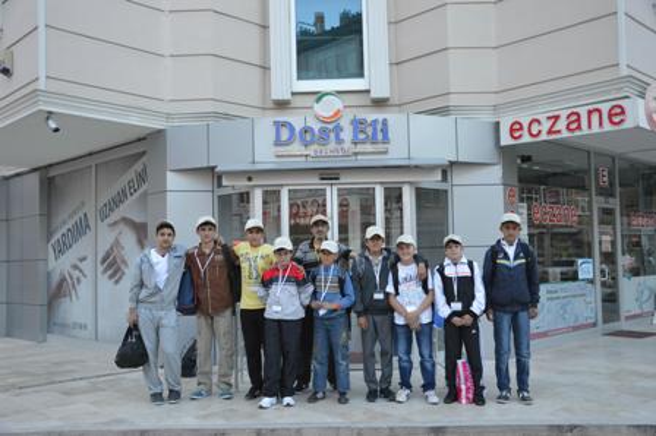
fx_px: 655
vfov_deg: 36.8
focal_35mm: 36
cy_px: 218
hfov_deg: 53.2
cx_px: 328
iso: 450
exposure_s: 1/60
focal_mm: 24
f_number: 3.8
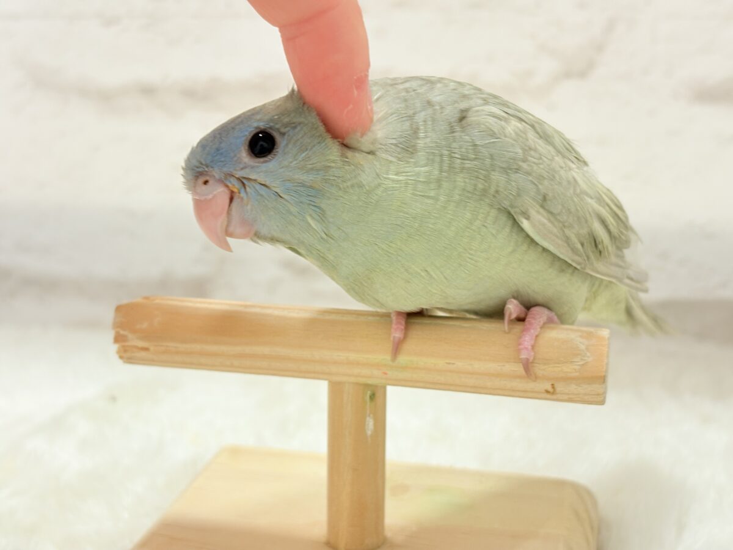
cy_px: 275
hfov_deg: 36.8
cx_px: 366
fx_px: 1101
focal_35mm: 52
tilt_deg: -15.5
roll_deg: +2.1
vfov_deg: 28.0
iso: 64
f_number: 1.6
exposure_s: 1/50
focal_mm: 5.96
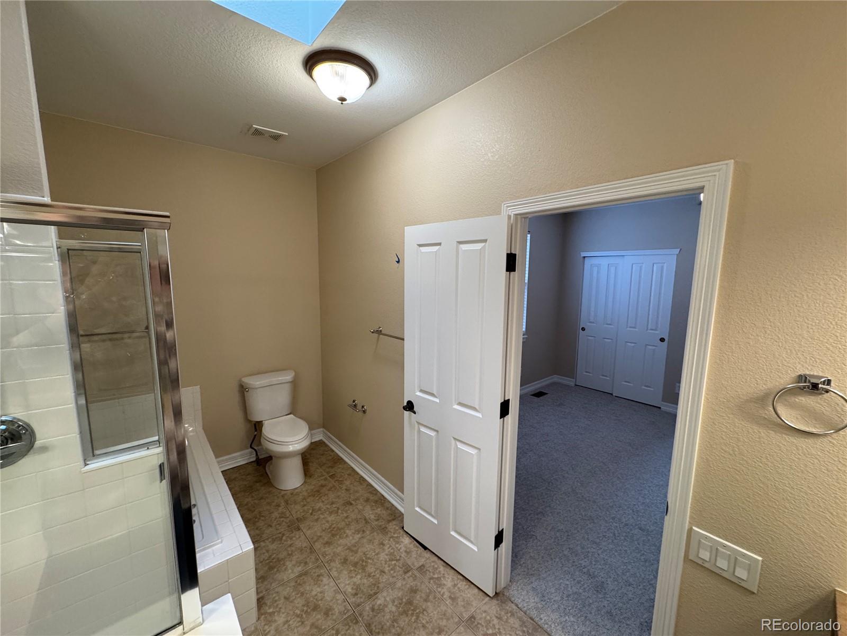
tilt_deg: -9.7
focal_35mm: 14
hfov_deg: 102.1
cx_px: 424
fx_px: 343
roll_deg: -2.0
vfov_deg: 85.7
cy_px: 318
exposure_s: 1/120
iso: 250
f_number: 2.2
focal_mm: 2.22
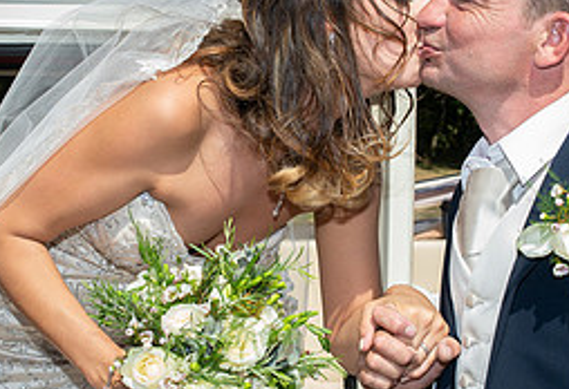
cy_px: 257
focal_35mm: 86
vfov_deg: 16.2
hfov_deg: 23.4
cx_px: 230
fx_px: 1371
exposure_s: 1/200
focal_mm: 35
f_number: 9
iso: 100
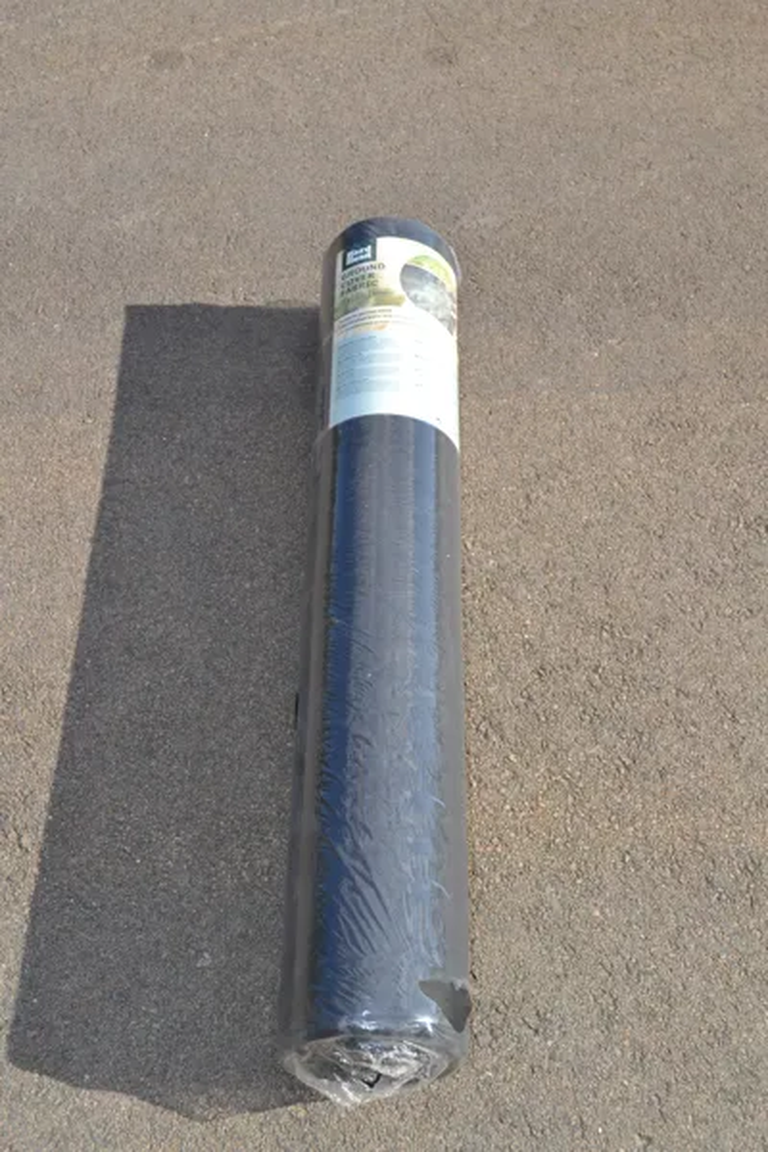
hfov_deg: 29.9
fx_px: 1440
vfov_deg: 43.6
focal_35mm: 45
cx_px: 384
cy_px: 576
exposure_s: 1/200
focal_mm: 30
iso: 100
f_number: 7.1
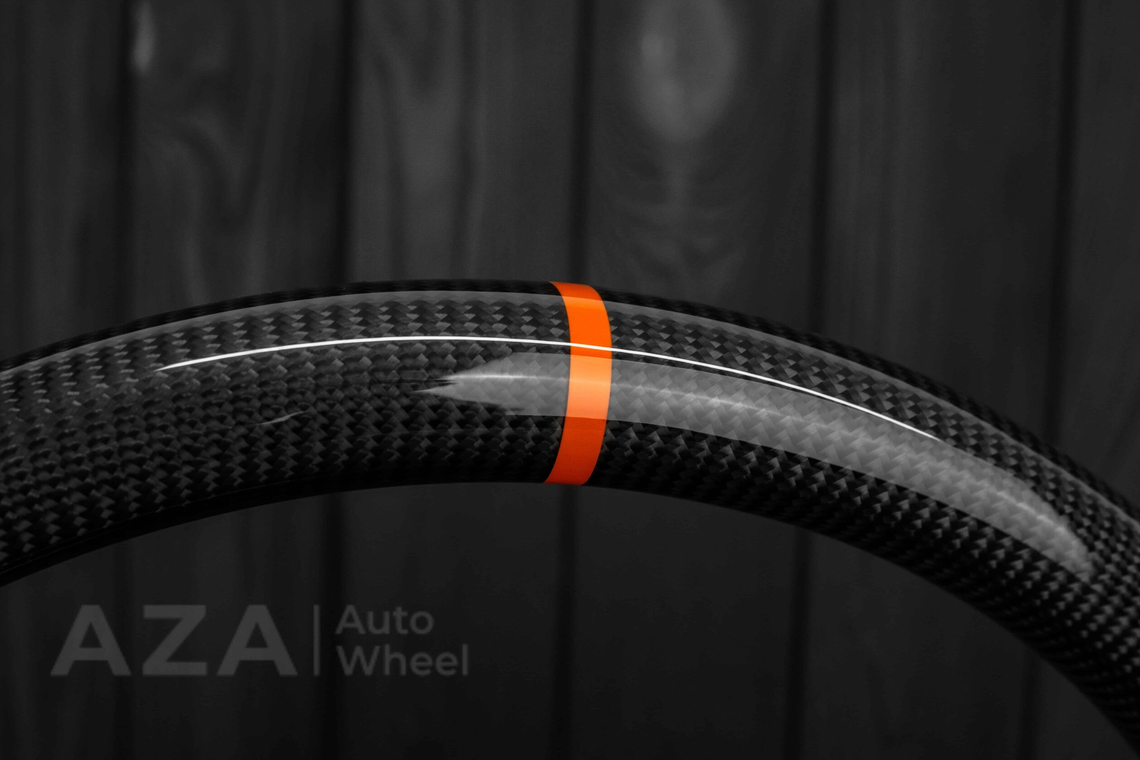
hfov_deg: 37.2
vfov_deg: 25.3
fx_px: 1694
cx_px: 562
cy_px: 384
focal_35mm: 54
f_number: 6.3
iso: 500
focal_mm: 35
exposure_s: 1/125
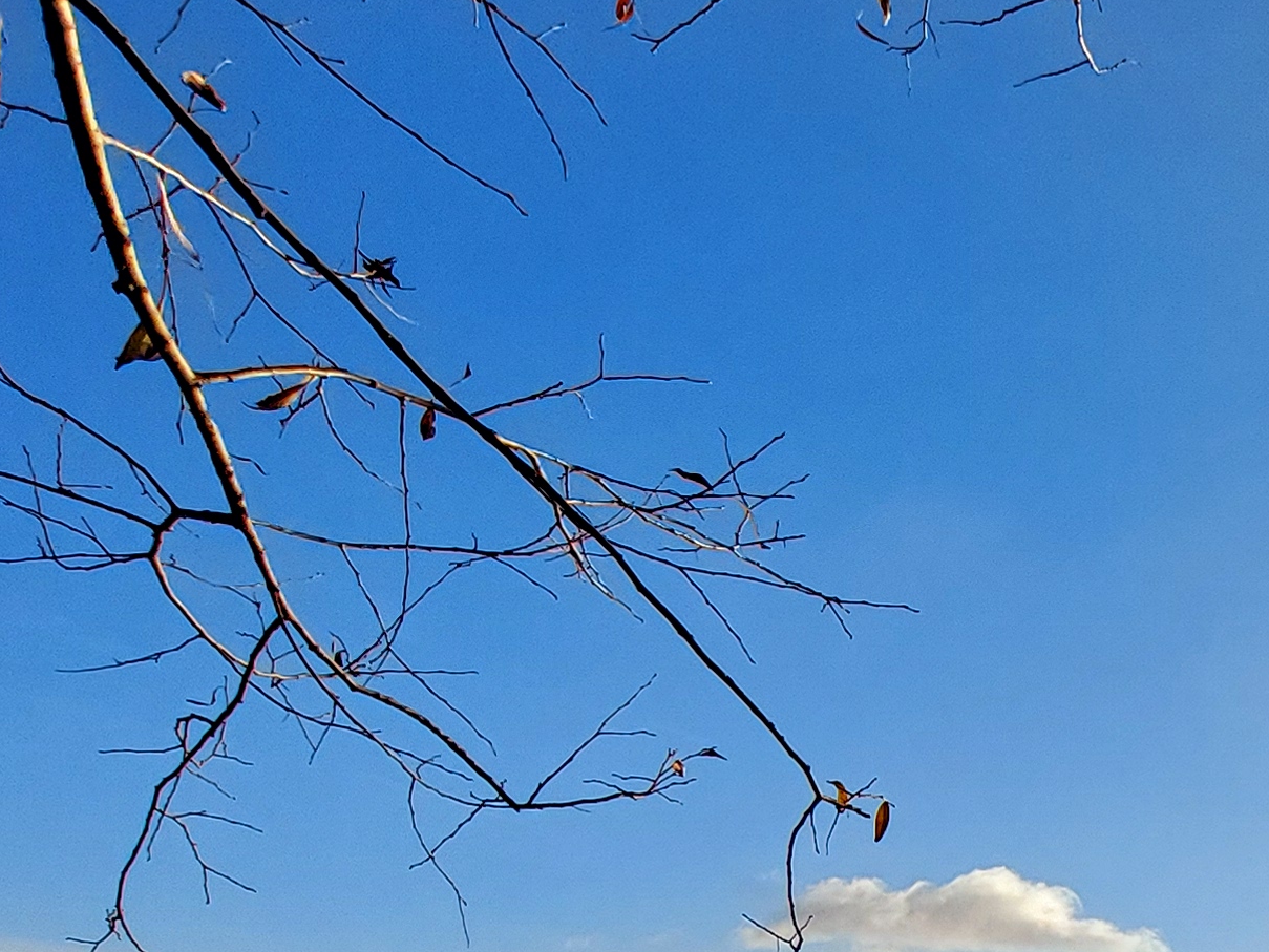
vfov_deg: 28.4
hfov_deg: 35.9
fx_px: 1577
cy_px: 1192
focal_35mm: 43
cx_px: 1460
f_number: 2.2
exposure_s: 1/1748
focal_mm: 1.74
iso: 50
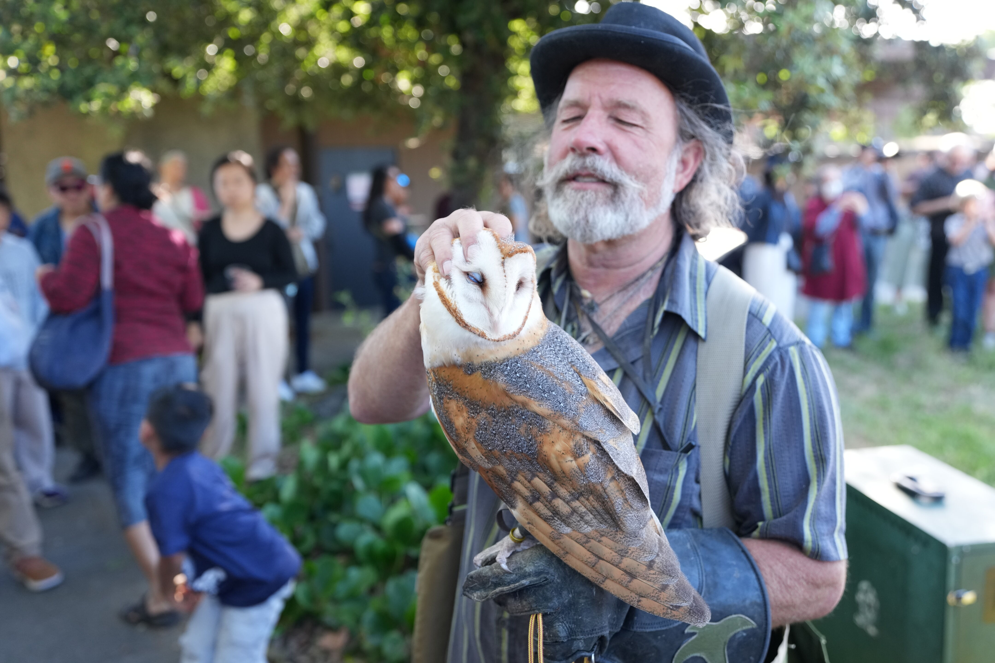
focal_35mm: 33
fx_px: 912
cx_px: 498
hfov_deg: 57.2
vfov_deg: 40.0
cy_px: 332
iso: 800
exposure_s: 1/500
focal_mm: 33
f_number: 2.8
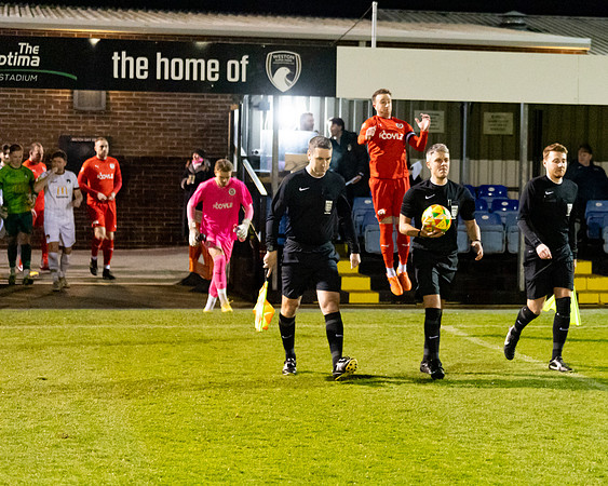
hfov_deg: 20.2
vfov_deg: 16.3
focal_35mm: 94
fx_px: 1697
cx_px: 432
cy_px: 232
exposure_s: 1/500
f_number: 2.8
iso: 8000
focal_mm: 70
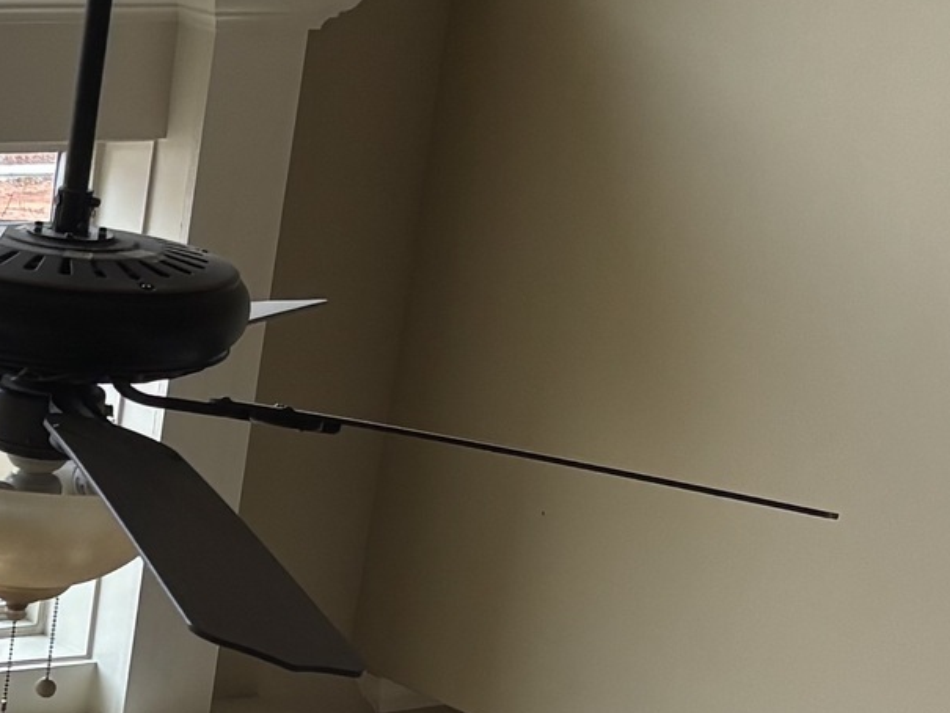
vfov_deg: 11.0
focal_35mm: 132
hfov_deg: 13.8
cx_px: -572
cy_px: 870
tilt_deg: -18.6
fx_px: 3623
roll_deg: -5.1
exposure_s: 1/121
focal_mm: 5.96
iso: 50
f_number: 1.6
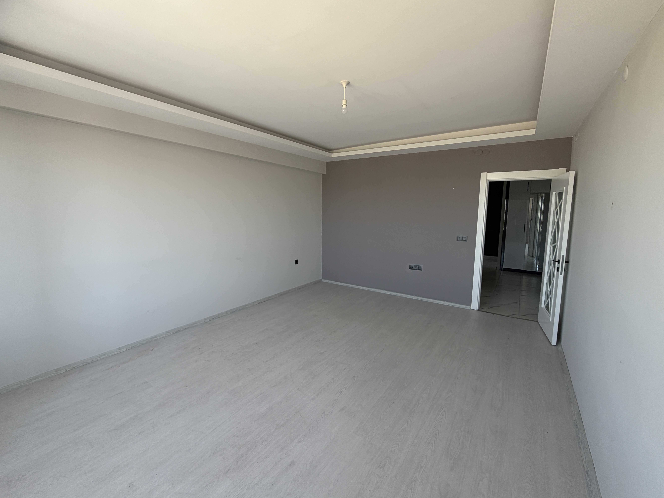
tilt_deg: -5.9
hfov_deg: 98.2
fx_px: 288
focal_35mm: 15
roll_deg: -0.2
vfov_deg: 81.7
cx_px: 326
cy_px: 240
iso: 50
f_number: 2.2
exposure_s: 1/121
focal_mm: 2.22
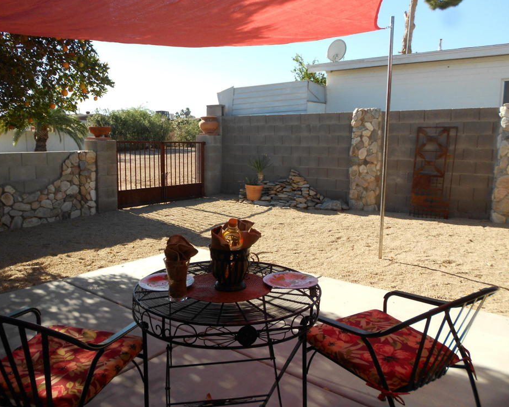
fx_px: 422
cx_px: 230
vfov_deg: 51.5
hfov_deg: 62.1
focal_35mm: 28
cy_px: 197
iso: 80
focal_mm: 4.6
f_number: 3.2
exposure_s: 1/400
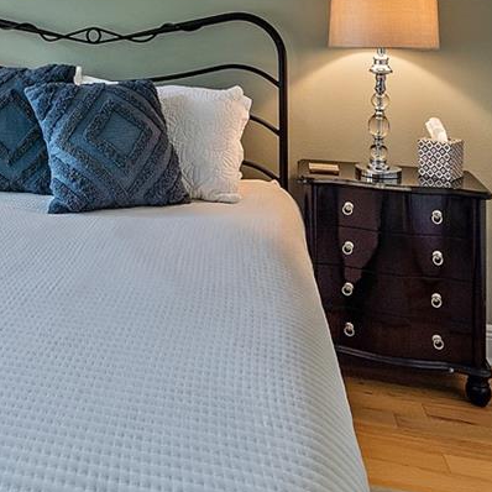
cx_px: 36
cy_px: 27
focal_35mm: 41
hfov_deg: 37.8
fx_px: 659
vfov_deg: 37.5
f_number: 8
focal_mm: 12
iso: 200
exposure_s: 1/8
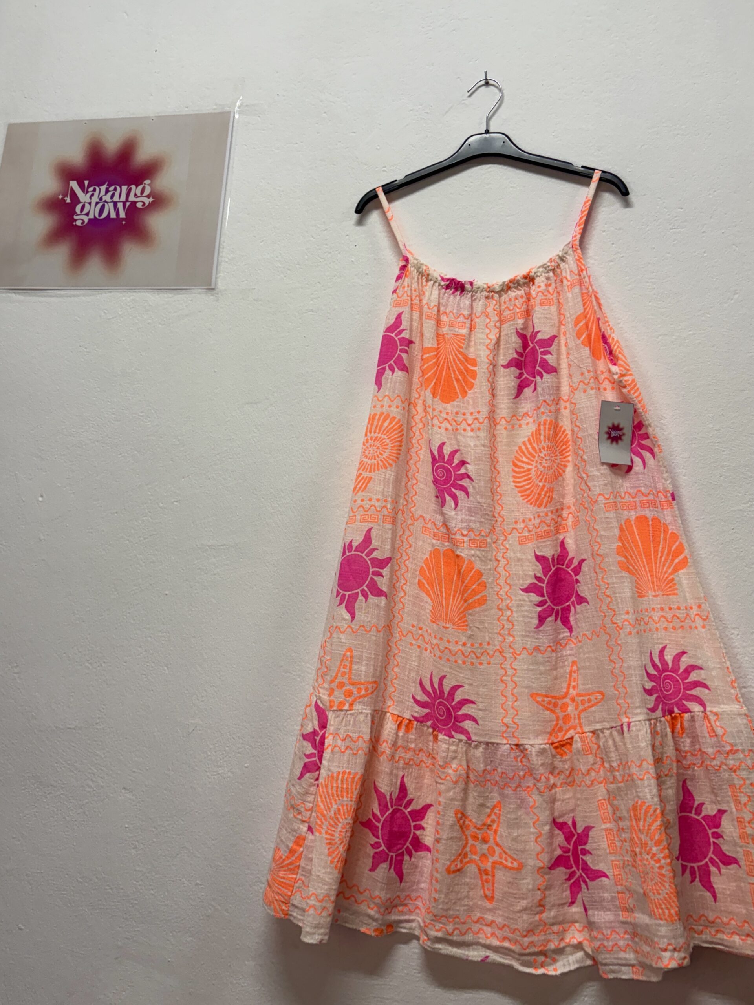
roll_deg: -3.2
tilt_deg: +3.8
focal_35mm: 26
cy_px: 502
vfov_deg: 67.3
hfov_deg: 53.1
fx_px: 755
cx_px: 377
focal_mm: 5.96
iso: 125
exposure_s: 1/100
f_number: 1.6
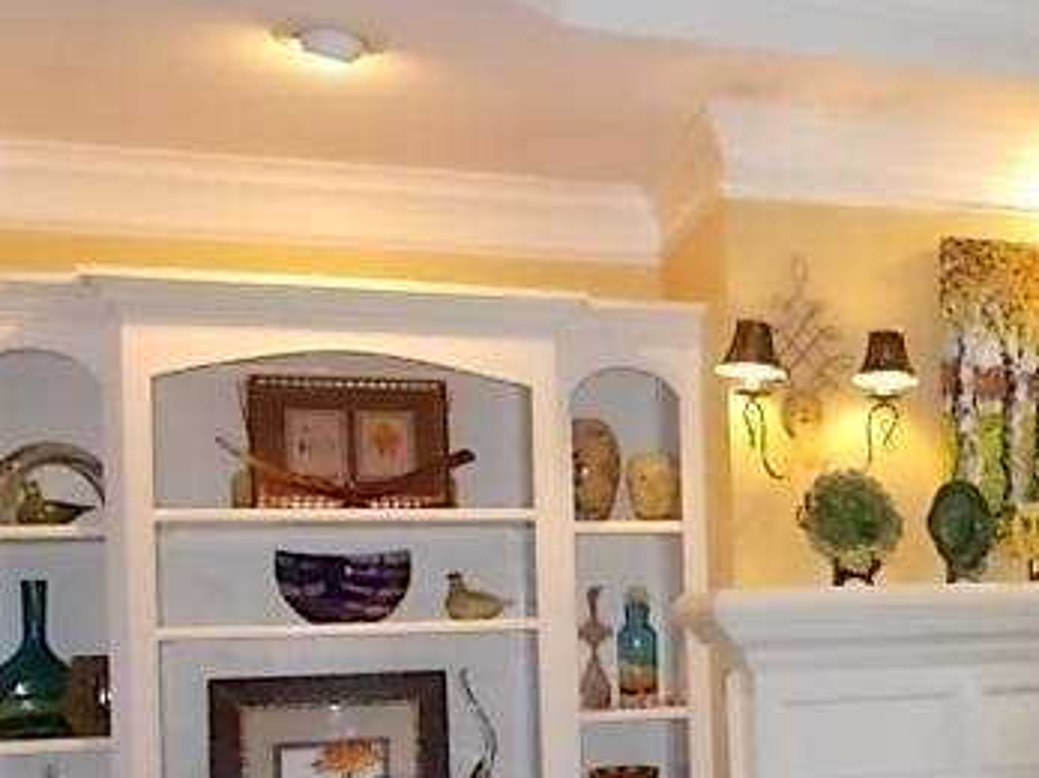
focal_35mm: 48
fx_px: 1440
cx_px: 886
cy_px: 616
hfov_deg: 37.7
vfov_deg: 29.6
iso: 200
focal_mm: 4.6
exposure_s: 1/25
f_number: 3.2
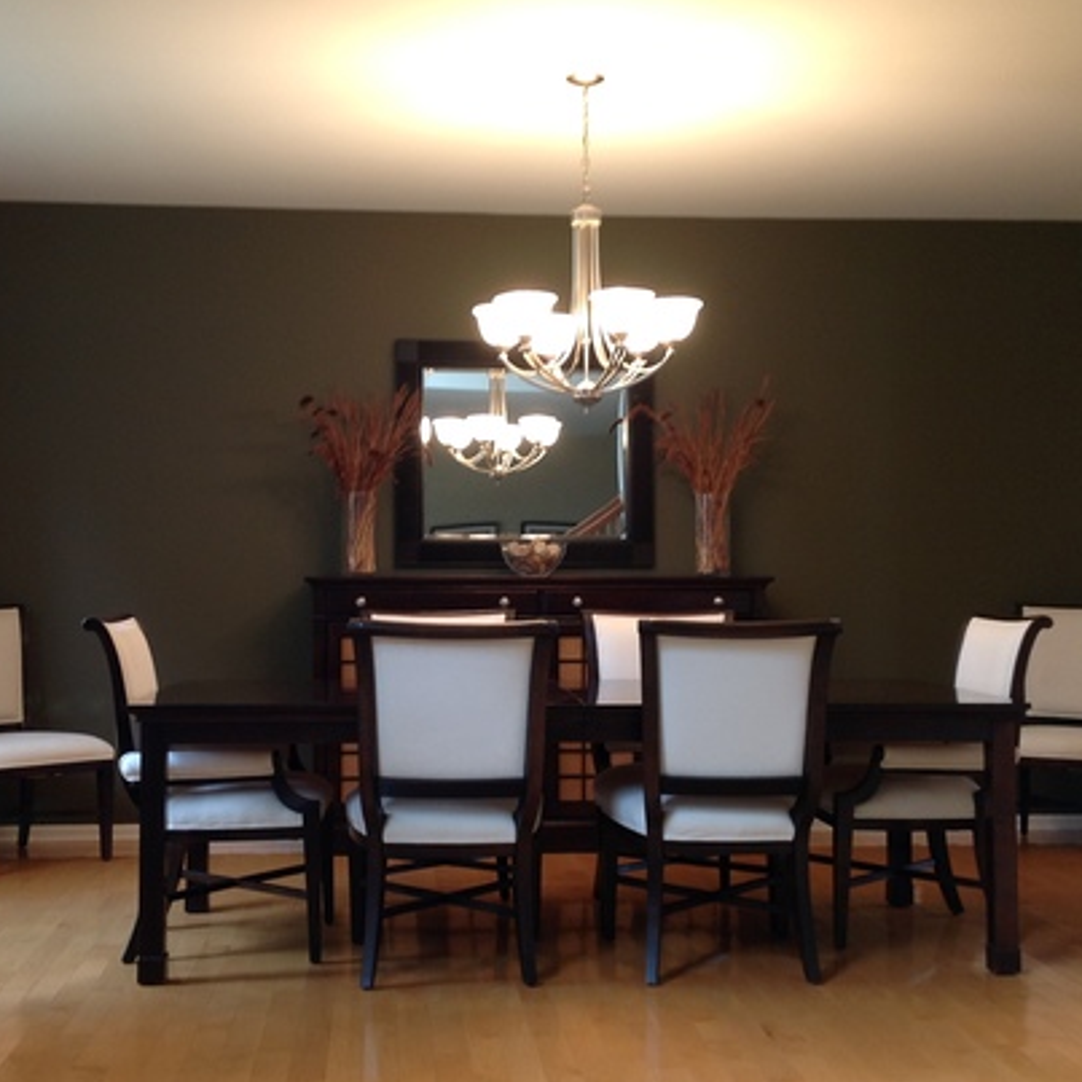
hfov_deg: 34.7
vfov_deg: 34.7
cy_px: 572
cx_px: 524
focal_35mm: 49
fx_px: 1733
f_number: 2.4
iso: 80
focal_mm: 4.28
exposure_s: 1/17
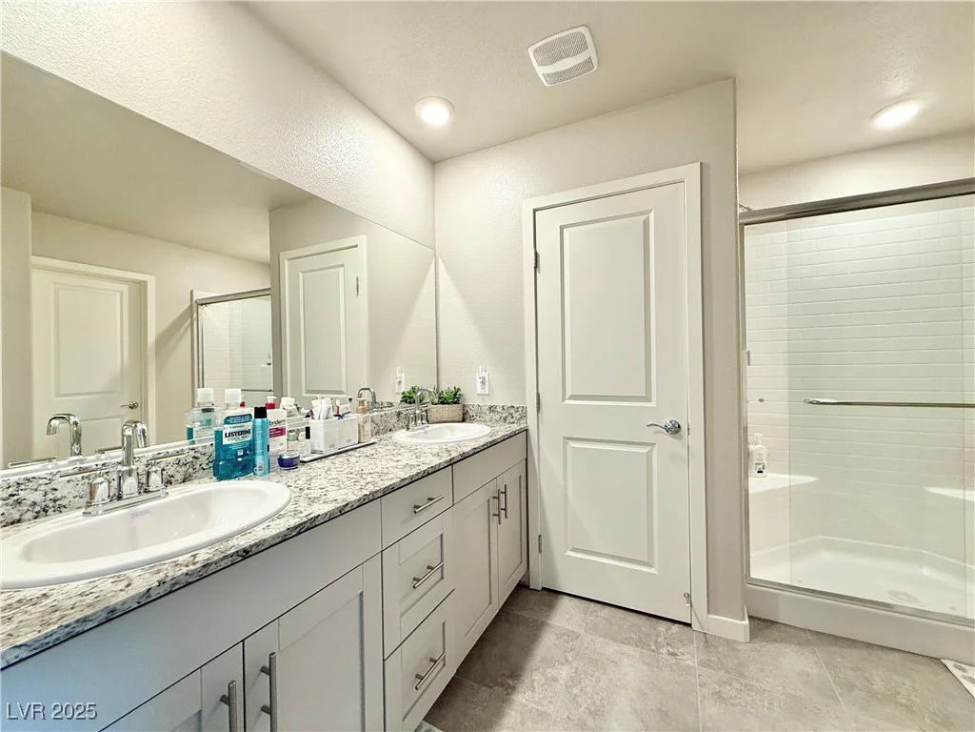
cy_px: 366
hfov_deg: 102.1
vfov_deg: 85.7
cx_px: 488
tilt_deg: +0.0
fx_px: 394
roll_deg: +1.4
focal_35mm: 14
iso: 200
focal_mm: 2.22
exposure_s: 1/120
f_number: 2.2
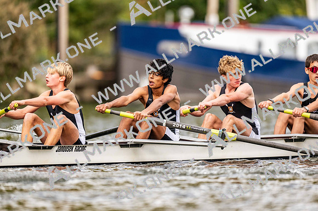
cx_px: 159
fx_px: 5298
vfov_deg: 2.3
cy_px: 106
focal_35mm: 600
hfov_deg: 3.4
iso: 1100
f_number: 4
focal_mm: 600
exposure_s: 1/2500
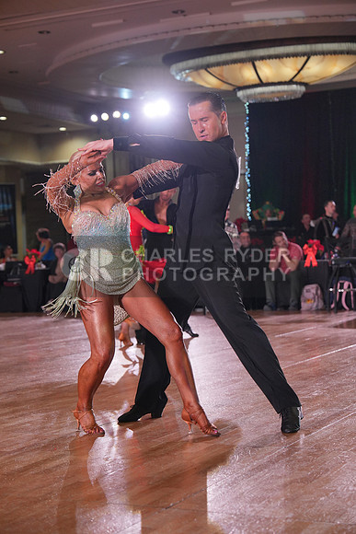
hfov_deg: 19.5
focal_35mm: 70
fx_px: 1038
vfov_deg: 28.8
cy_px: 267
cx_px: 178
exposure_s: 1/500
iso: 1600
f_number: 4
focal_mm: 70
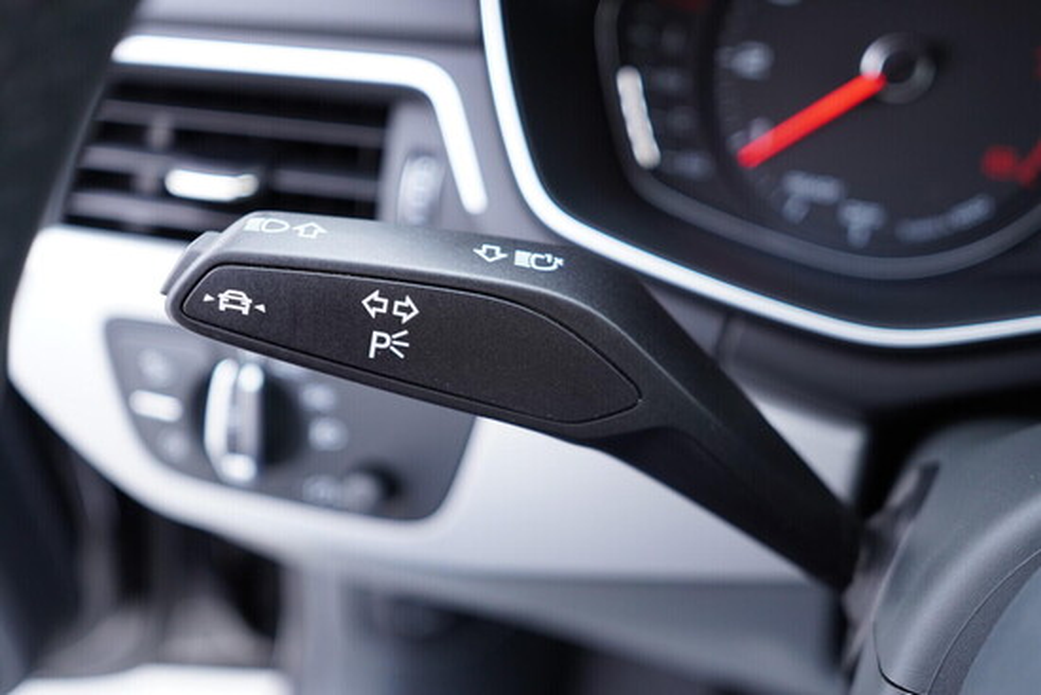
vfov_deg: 36.9
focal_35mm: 36
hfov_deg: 53.1
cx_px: 520
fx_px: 1041
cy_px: 348
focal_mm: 24
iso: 500
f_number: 2.8
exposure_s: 1/40
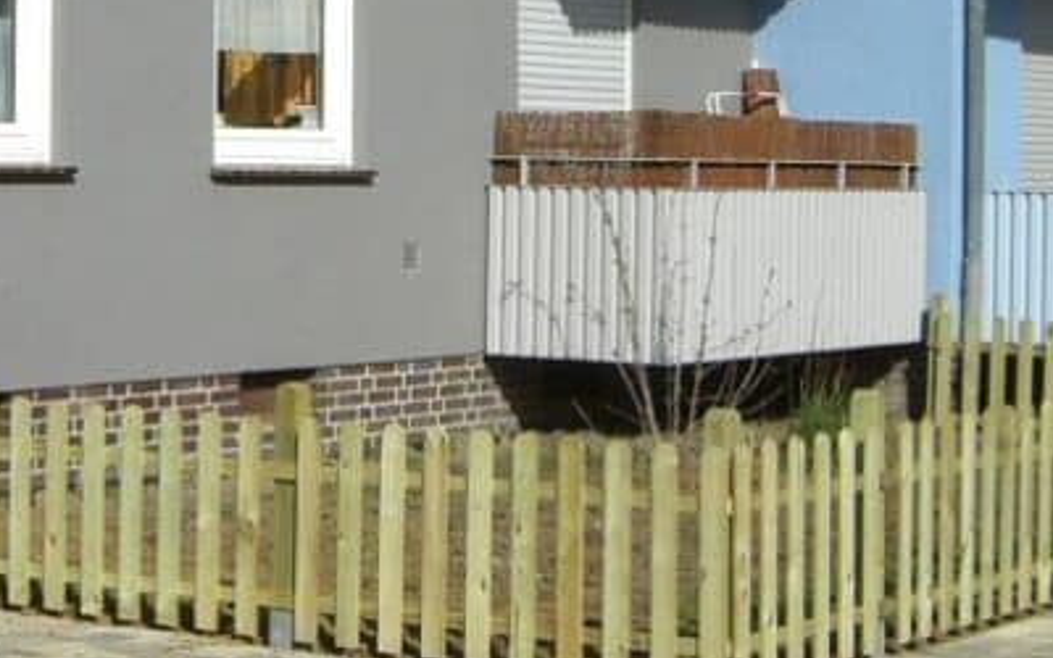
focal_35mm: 103
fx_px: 2956
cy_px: 153
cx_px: 400
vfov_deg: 12.7
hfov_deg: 20.2
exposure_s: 1/1000
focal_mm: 6.2
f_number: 4.3
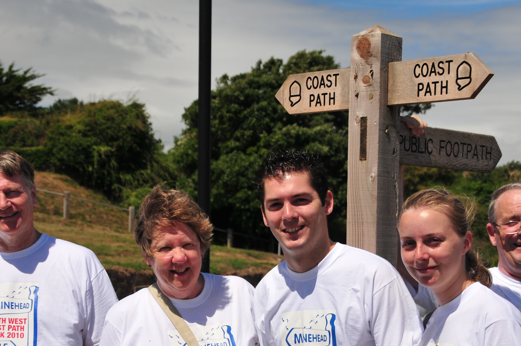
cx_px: 234
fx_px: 1113
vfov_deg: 17.6
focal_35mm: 77
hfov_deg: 26.3
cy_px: 240
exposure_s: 1/640
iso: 200
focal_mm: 32
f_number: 6.3
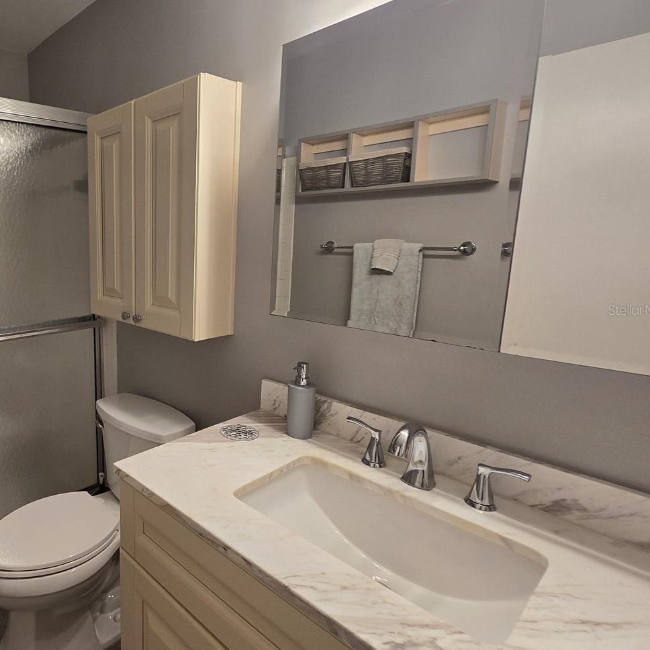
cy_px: 310
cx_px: 134
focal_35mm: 19
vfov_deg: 77.6
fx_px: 404
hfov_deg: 70.4
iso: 80
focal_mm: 2.2
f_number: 2.2
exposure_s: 1/60
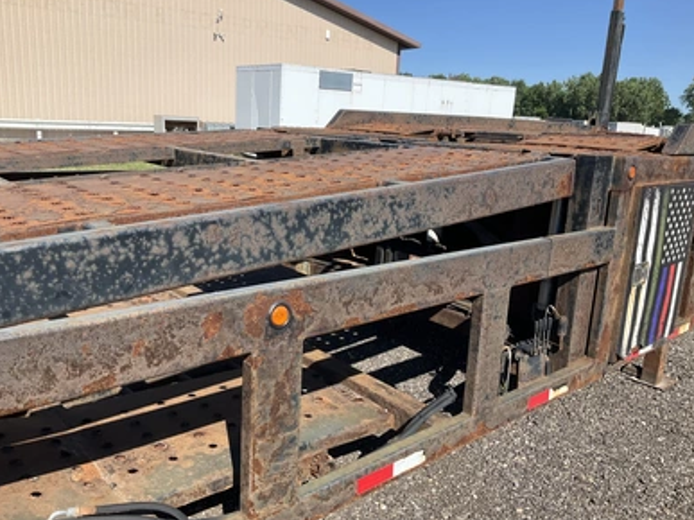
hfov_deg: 60.0
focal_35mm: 30
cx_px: 341
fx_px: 601
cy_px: 256
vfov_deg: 46.8
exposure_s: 1/1342
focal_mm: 3
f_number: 1.8
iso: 25
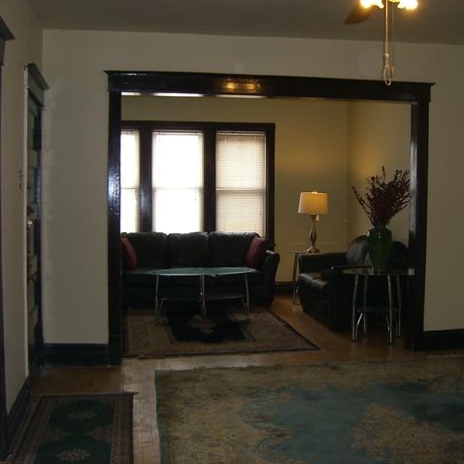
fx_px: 682
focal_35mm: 45
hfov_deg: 37.4
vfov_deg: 37.6
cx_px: 272
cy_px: 232
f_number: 2.7
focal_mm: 6.2
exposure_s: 1/60
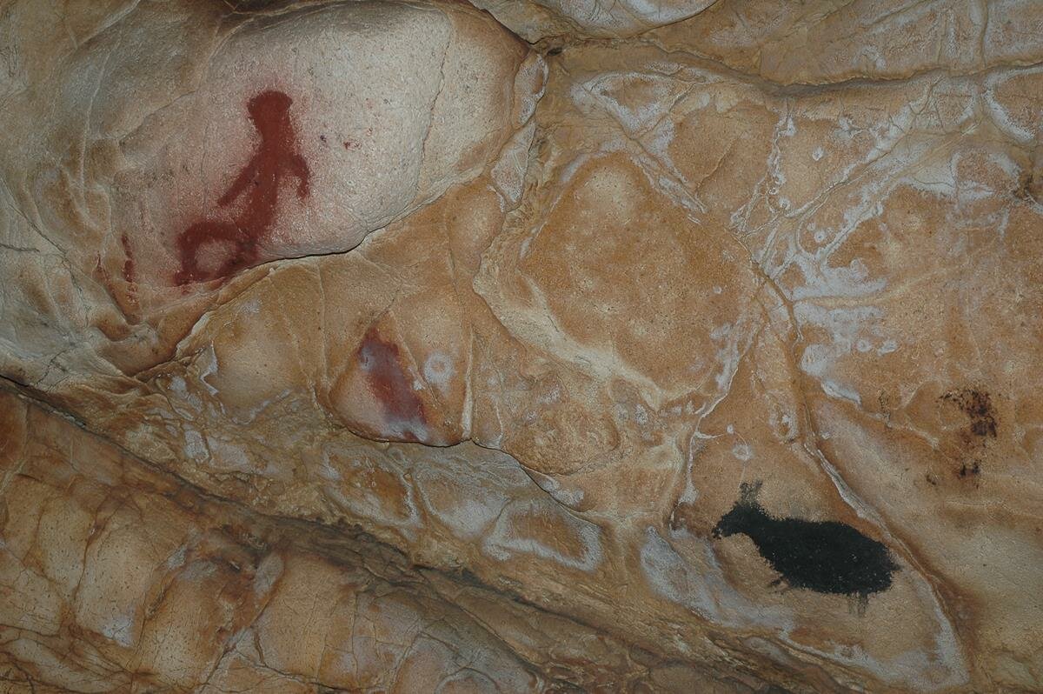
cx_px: 522
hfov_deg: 35.1
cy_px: 347
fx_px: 1650
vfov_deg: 23.7
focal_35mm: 57
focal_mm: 38
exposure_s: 1/90
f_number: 5.6
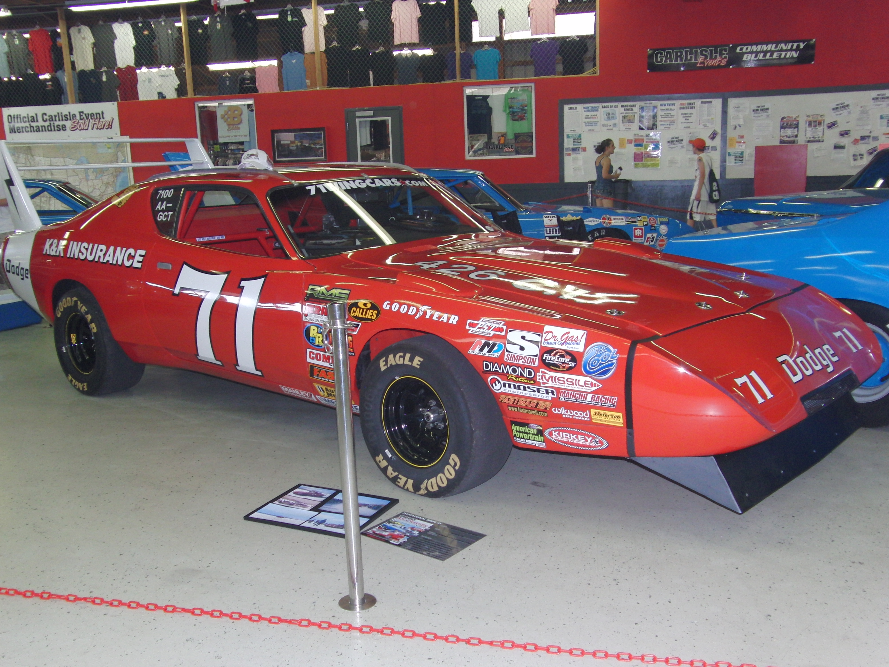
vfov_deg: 38.7
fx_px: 950
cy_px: 334
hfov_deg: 50.1
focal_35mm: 37
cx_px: 444
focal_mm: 6.5
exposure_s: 1/80
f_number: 3
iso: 200
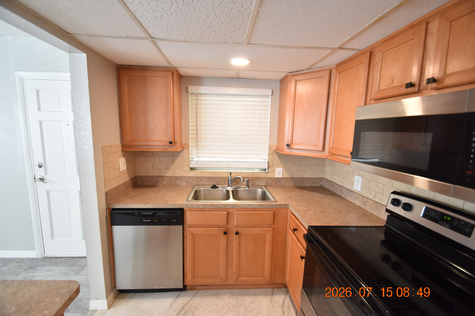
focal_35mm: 15
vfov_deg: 77.3
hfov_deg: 100.4
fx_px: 198
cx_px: 238
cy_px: 158
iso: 800
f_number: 3.5
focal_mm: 10
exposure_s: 1/90
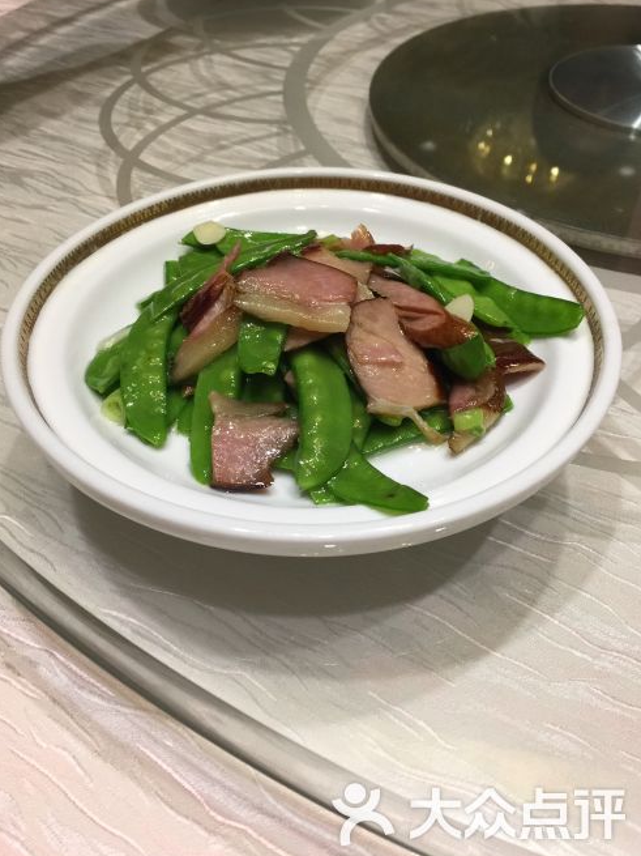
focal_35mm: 31
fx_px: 766
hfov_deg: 45.4
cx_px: 317
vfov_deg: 58.4
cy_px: 425
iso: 50
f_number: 2.2
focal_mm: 4.15
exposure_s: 1/33
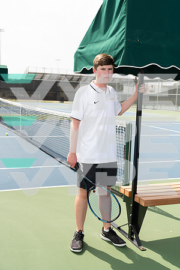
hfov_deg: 29.2
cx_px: 90
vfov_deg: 42.7
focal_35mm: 46
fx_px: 345
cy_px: 135
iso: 100
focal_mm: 46
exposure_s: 1/250
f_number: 5.6
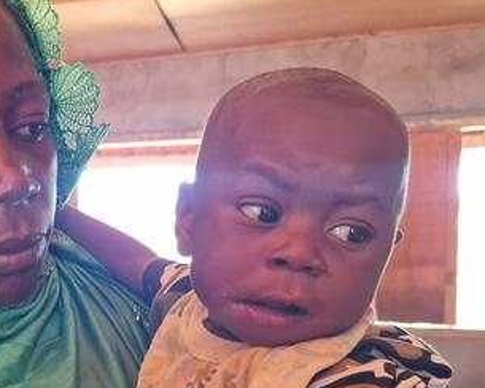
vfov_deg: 35.0
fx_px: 603
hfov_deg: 42.3
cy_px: 285
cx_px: 114
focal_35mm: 42
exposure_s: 1/100
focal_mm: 5.4
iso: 400
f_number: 1.8
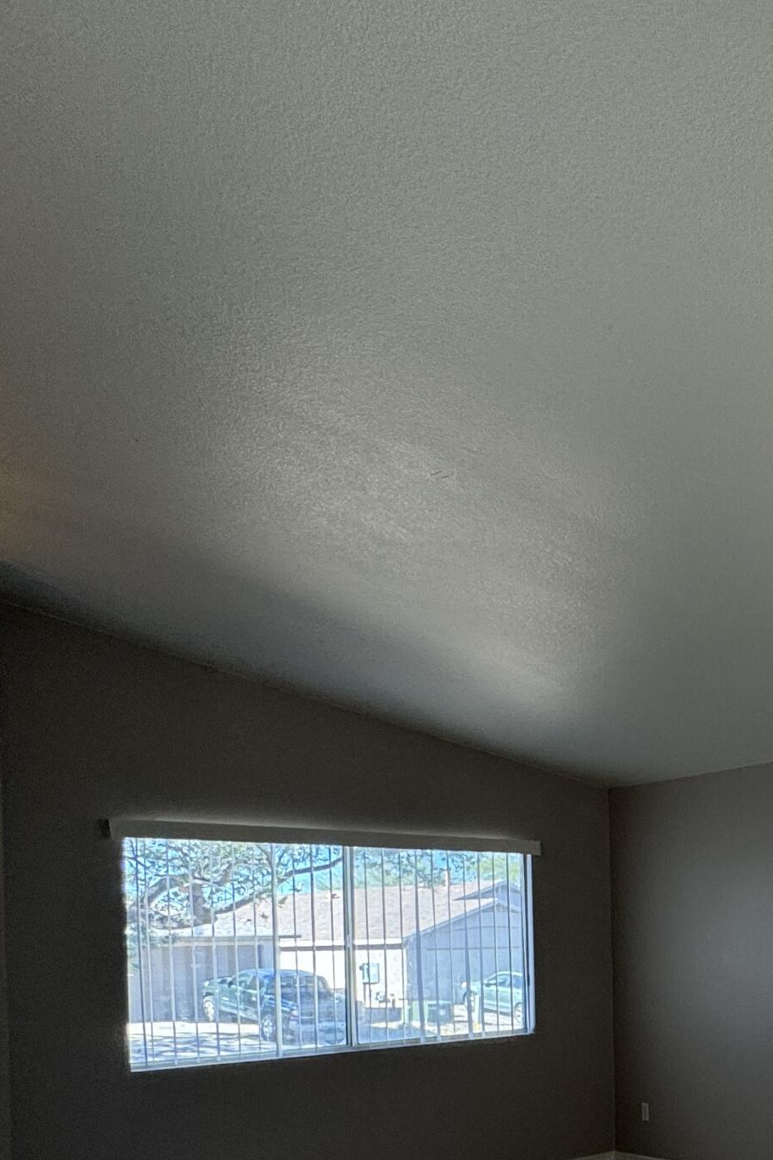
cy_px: 936
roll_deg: +1.7
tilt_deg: -1.0
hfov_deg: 27.5
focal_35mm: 32
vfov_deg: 54.5
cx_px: 1171
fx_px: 1031
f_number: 2.2
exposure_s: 1/120
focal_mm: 2.22
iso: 64
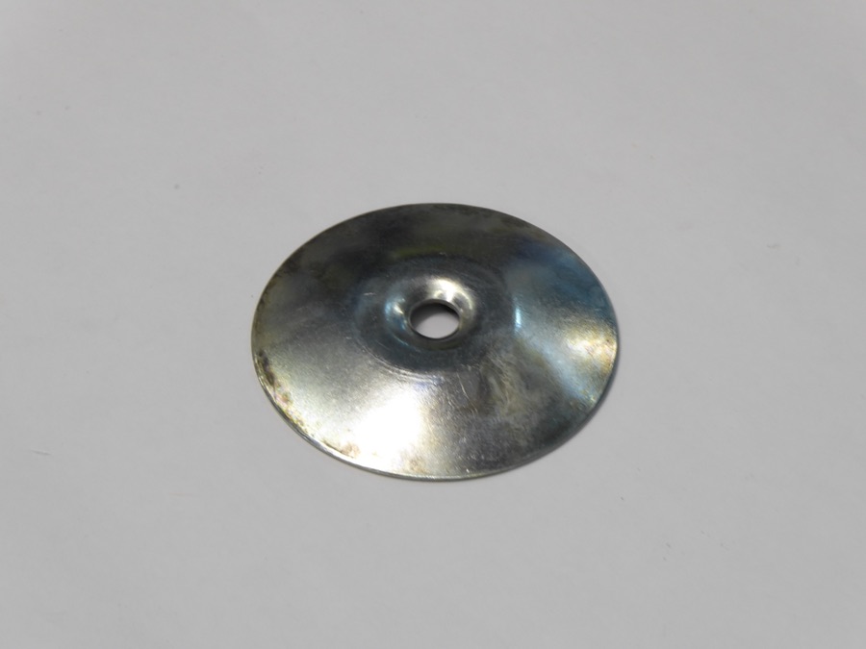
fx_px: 4003
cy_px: 324
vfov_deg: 9.3
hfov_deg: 12.3
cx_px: 433
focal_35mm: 160
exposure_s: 1/4
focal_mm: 28.7
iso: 80
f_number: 8
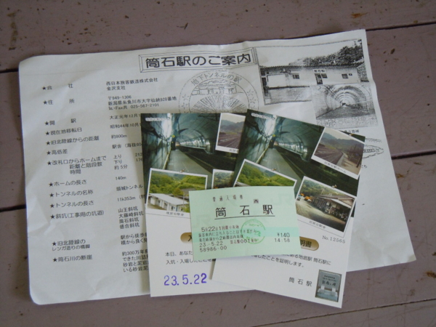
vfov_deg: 21.6
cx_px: 218
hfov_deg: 28.6
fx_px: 856
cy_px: 164
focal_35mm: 68
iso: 400
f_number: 4.1
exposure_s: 1/10
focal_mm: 12.2
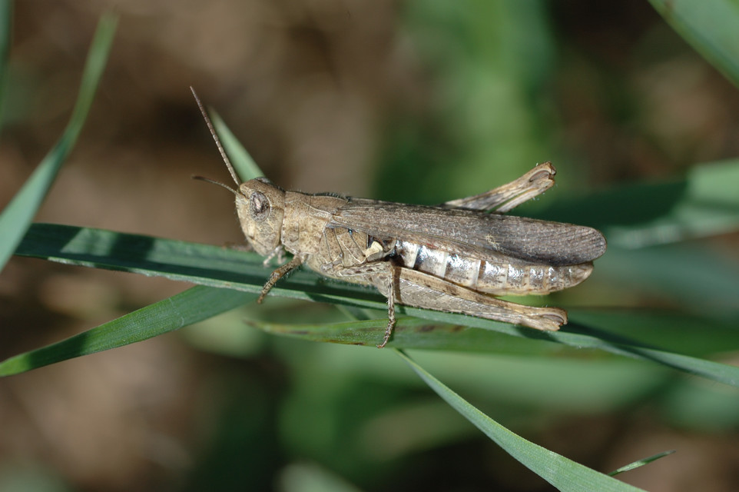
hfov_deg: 13.0
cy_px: 246
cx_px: 370
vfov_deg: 8.7
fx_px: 3231
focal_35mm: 158
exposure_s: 1/400
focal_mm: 105
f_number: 10
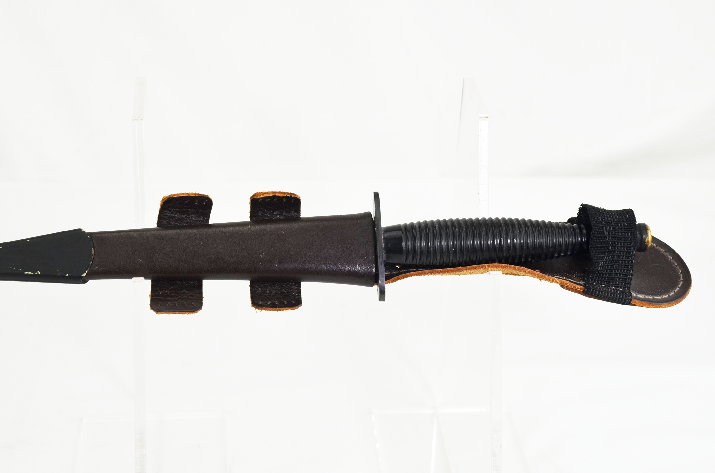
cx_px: 325
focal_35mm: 67
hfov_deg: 30.1
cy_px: 257
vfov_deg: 20.2
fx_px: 1328
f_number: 6.3
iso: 200
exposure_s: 1/160
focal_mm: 40
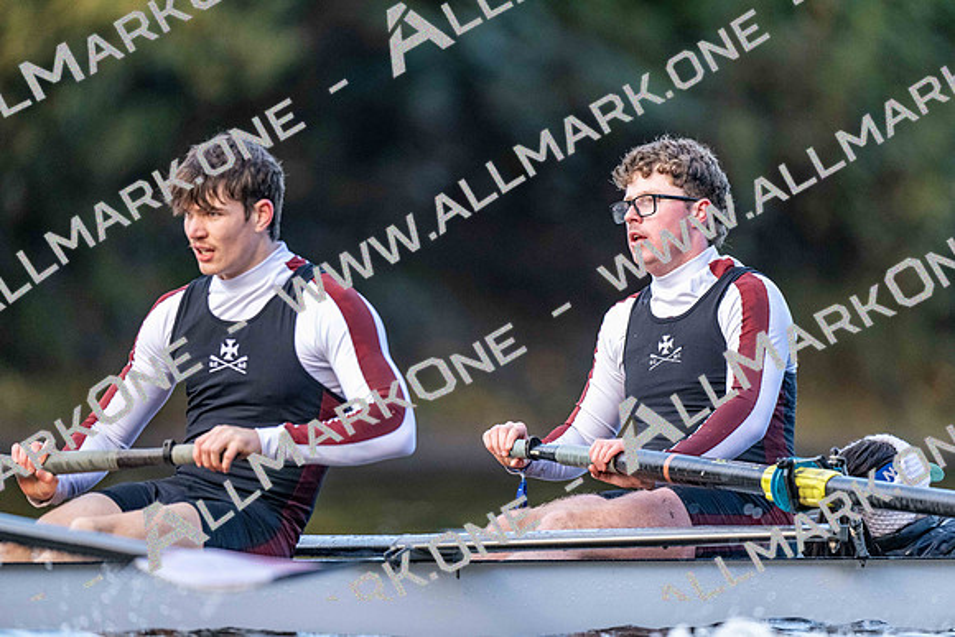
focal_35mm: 600
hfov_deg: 3.4
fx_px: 15920
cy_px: 318
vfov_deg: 2.3
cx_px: 478
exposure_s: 1/2500
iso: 4000
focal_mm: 600
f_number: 4
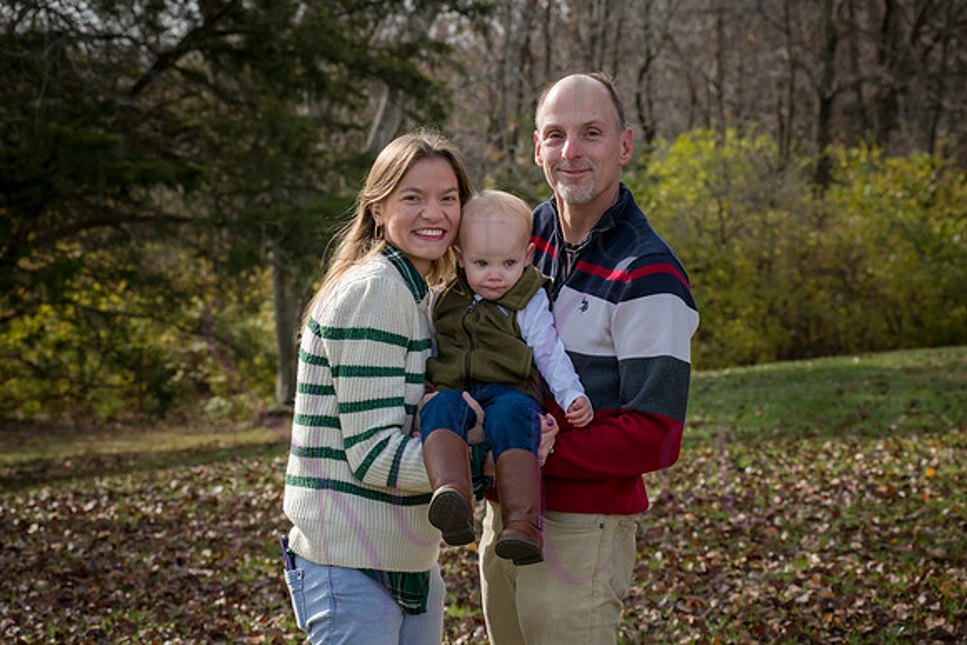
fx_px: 2472
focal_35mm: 92
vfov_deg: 14.9
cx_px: 484
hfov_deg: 22.1
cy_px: 322
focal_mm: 92
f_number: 7.1
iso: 400
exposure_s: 1/500
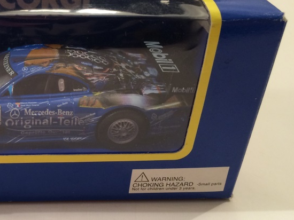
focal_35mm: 54
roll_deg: -2.9
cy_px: 80
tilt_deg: -31.4
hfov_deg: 33.6
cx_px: 28
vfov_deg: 26.9
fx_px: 458
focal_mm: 4.15
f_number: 2.2
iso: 125
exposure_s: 1/33
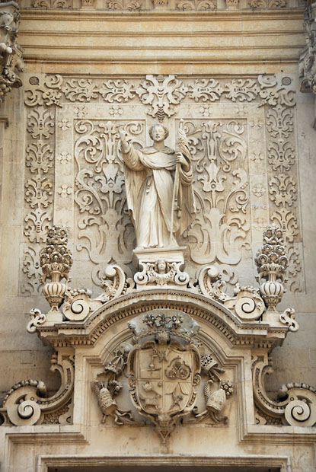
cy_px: 236
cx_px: 158
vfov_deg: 19.4
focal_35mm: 105
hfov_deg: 13.1
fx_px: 1379
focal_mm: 70
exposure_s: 1/180
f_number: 5
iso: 200
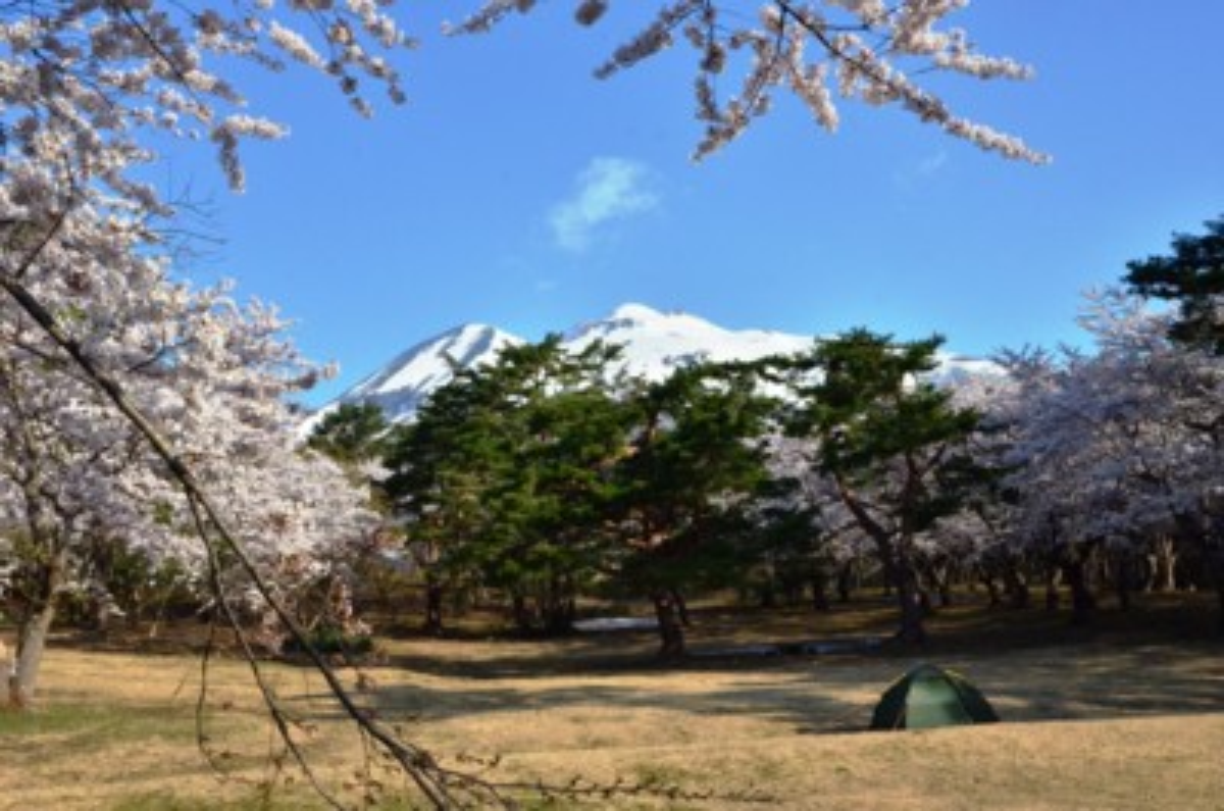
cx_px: 612
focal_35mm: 39
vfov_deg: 34.1
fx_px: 1323
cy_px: 406
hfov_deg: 49.6
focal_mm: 26
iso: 1100
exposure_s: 1/1000
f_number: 16
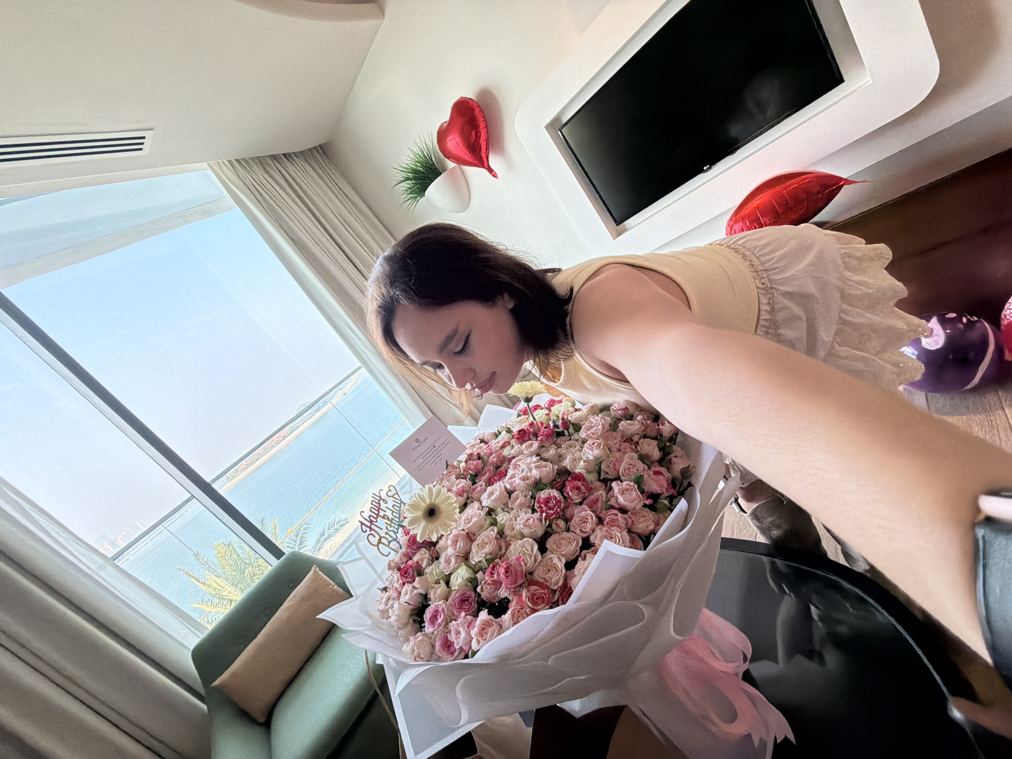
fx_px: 409
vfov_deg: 85.7
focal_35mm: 14
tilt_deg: -10.3
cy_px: 380
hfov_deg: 102.1
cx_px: 506
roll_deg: +38.6
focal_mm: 2.22
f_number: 2.2
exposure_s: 1/95
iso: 320
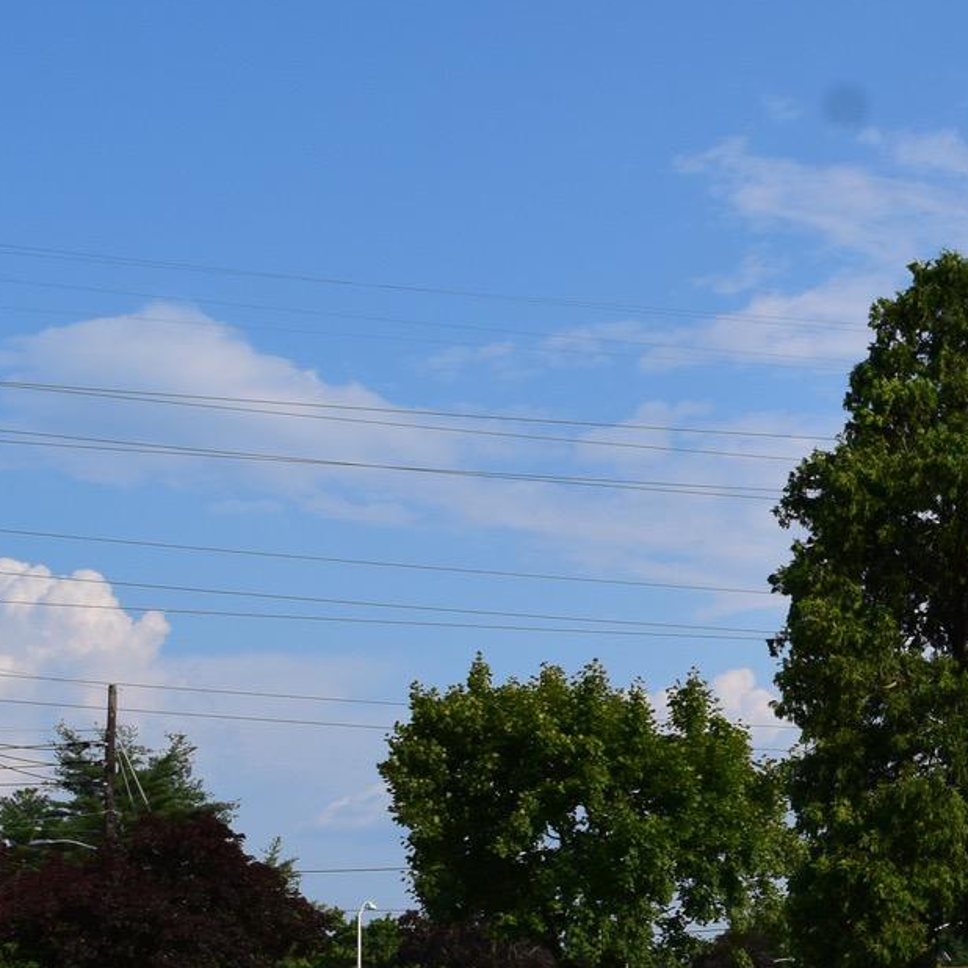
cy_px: 787
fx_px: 2404
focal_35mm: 76
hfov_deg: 20.2
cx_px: 1367
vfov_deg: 22.4
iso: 220
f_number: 11
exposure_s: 1/500
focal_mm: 18
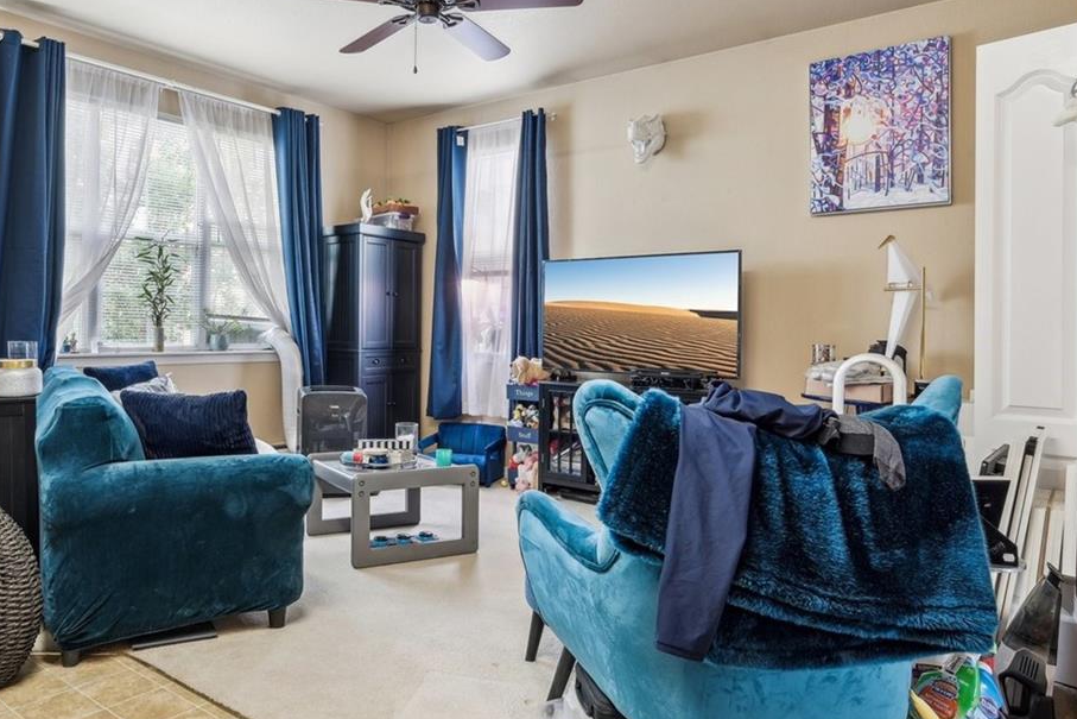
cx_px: 379
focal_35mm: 25
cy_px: 326
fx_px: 748
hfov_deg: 69.9
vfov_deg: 51.2
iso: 400
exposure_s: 1/2
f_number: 8
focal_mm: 14
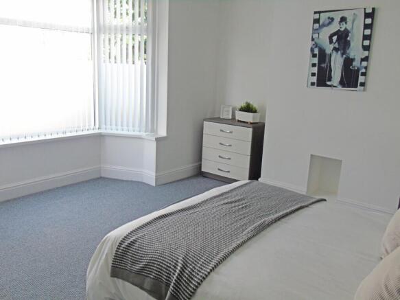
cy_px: 150
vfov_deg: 48.2
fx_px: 335
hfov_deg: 61.7
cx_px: 200
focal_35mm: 29
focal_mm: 5.2
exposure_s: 1/30
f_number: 3.6
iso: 100
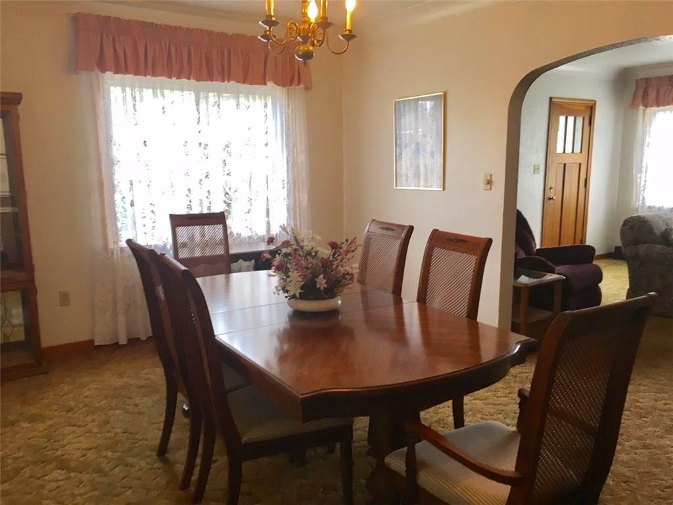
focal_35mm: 29
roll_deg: +0.2
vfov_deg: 48.2
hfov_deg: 61.7
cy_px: 252
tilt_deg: -9.6
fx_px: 564
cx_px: 336
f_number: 2.2
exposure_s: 1/30
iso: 50
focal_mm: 4.15
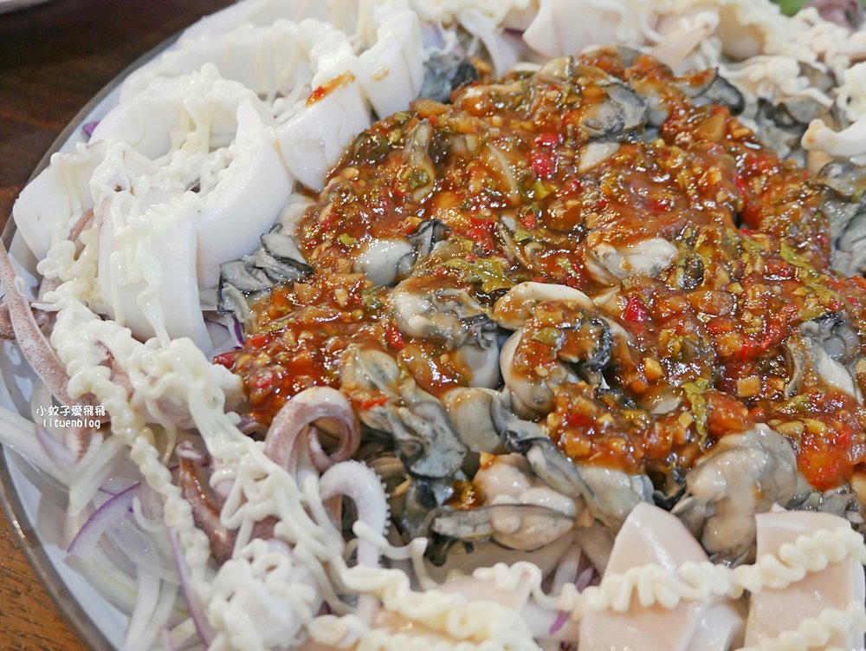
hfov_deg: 42.9
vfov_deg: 32.9
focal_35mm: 44
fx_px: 1101
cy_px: 326
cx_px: 433
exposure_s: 1/60
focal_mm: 22
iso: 1600
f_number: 4.6
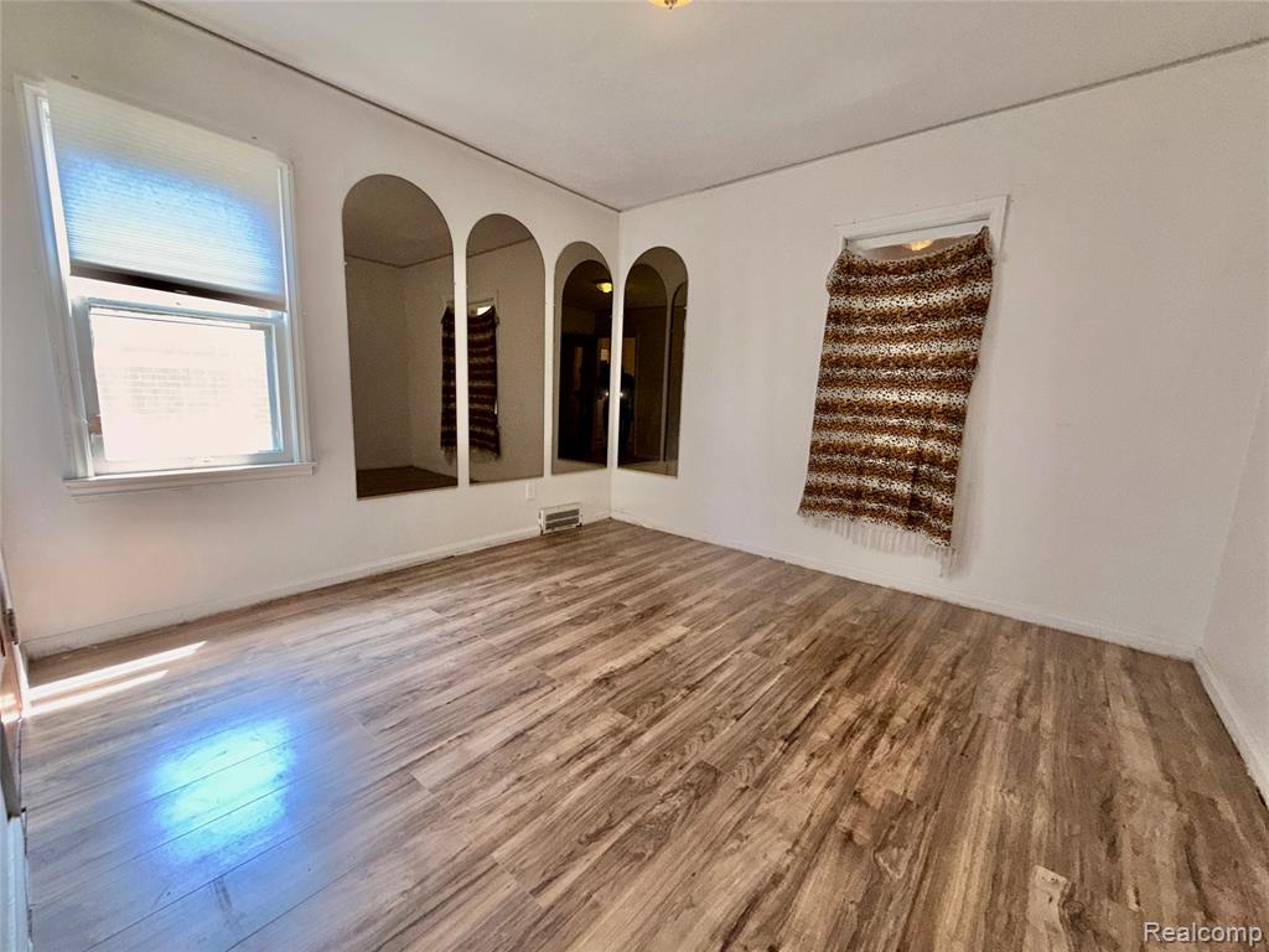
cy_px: 476
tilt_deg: -8.5
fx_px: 513
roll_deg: -2.4
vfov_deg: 85.7
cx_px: 634
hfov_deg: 102.1
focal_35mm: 14
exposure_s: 1/60
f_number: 2.2
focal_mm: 2.22
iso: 125
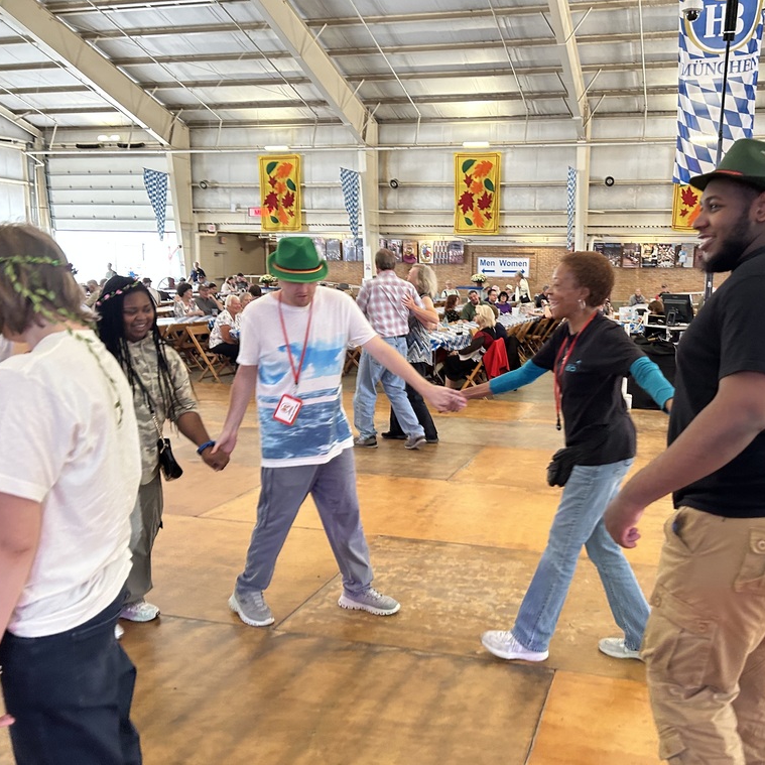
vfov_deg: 52.5
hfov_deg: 51.9
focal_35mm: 31
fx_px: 775
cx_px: 485
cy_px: 386
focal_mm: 5.7
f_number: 1.5
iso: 160
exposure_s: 1/57
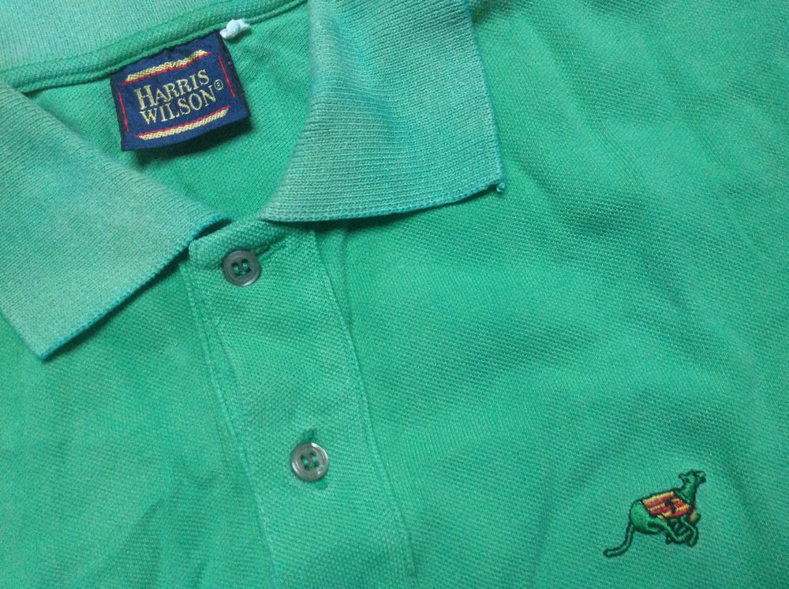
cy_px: 294
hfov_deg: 52.7
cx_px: 394
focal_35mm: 35
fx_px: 797
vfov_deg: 40.6
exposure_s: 1/15
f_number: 2.4
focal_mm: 4.28
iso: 400
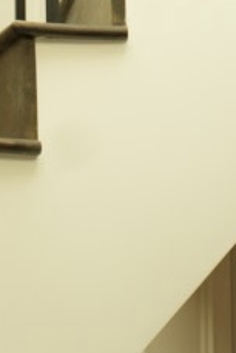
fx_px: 2837
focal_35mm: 289
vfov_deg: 7.0
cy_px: 586
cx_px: -486
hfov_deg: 4.6
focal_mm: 41
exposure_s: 1/50
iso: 160
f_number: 4.5
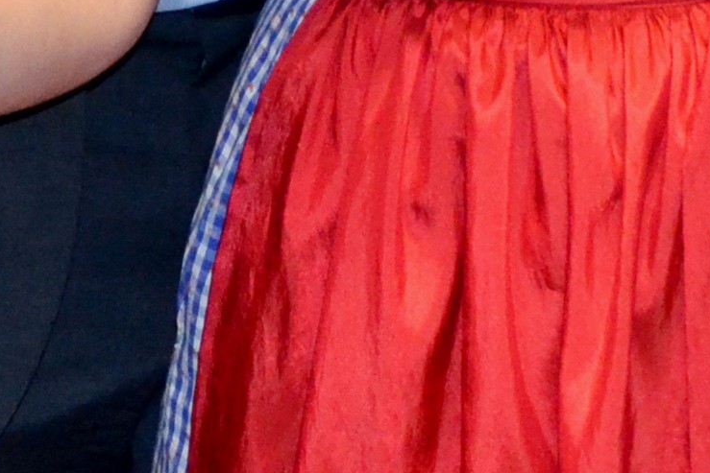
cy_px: -740
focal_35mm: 187
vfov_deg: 6.9
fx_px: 3689
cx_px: -233
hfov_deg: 10.7
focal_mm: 20
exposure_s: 1/60
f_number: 3.8
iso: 2000
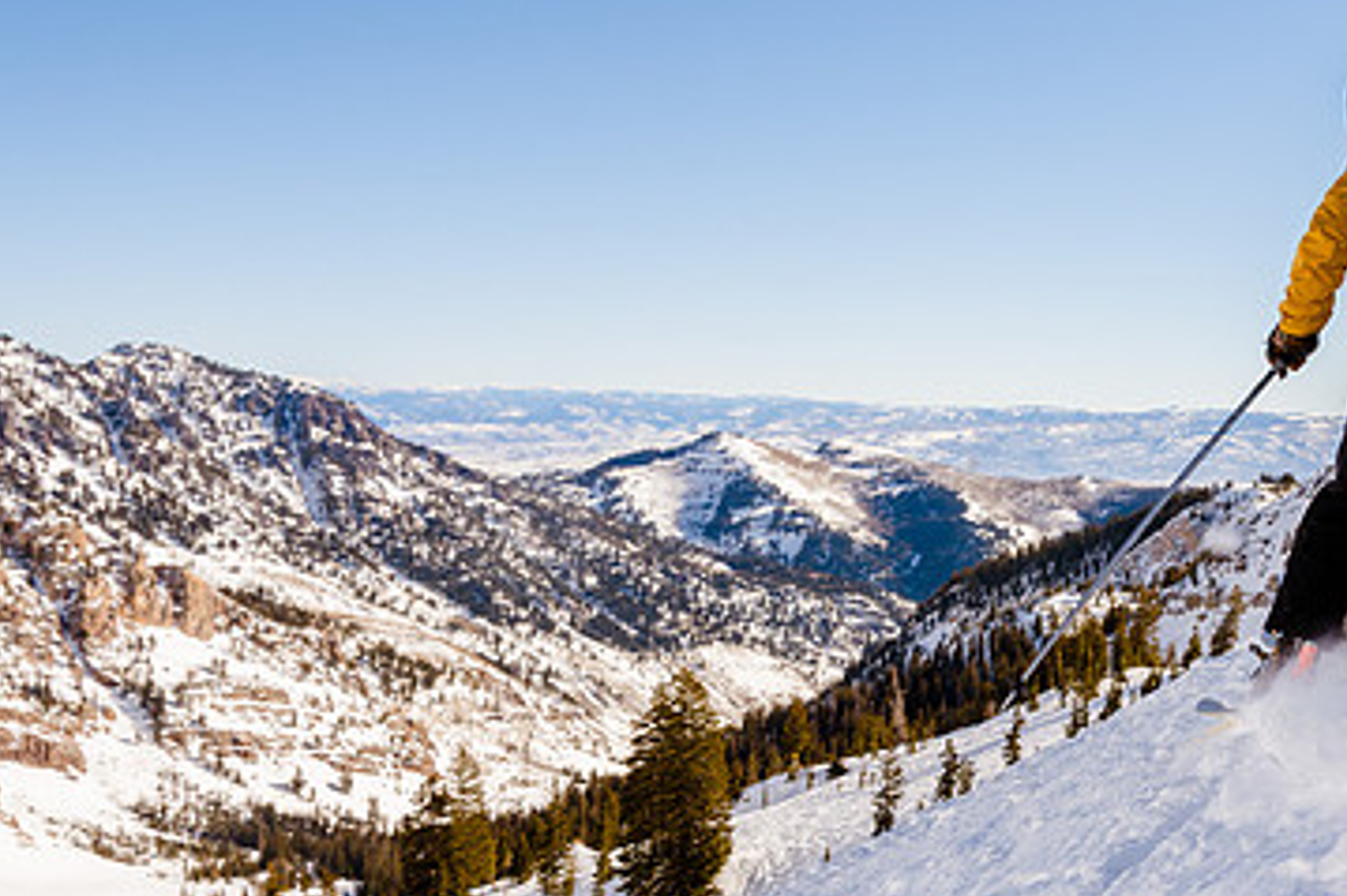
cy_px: 538
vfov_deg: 29.8
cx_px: 1084
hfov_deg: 41.7
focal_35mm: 45
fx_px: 1683
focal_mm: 18
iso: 160
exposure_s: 1/800
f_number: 8
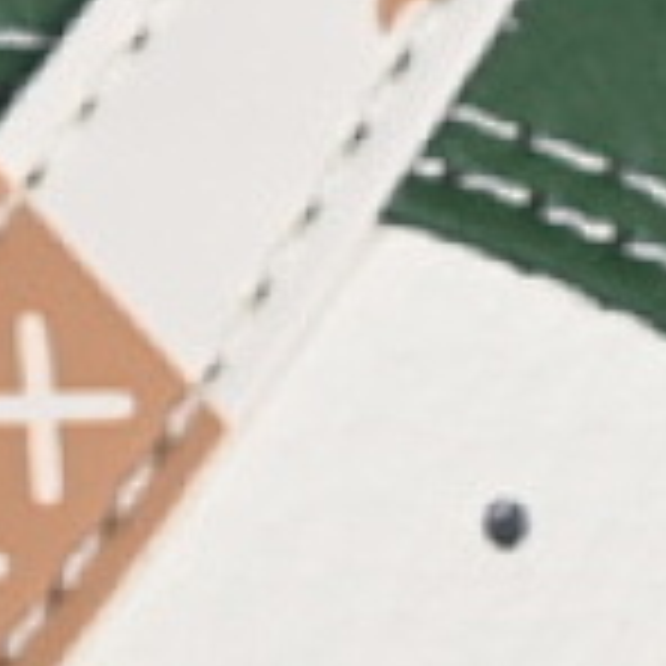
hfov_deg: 3.8
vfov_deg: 3.8
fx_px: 10100
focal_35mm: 464
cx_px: 306
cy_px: -94
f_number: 7.1
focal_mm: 50
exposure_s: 1/160
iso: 160
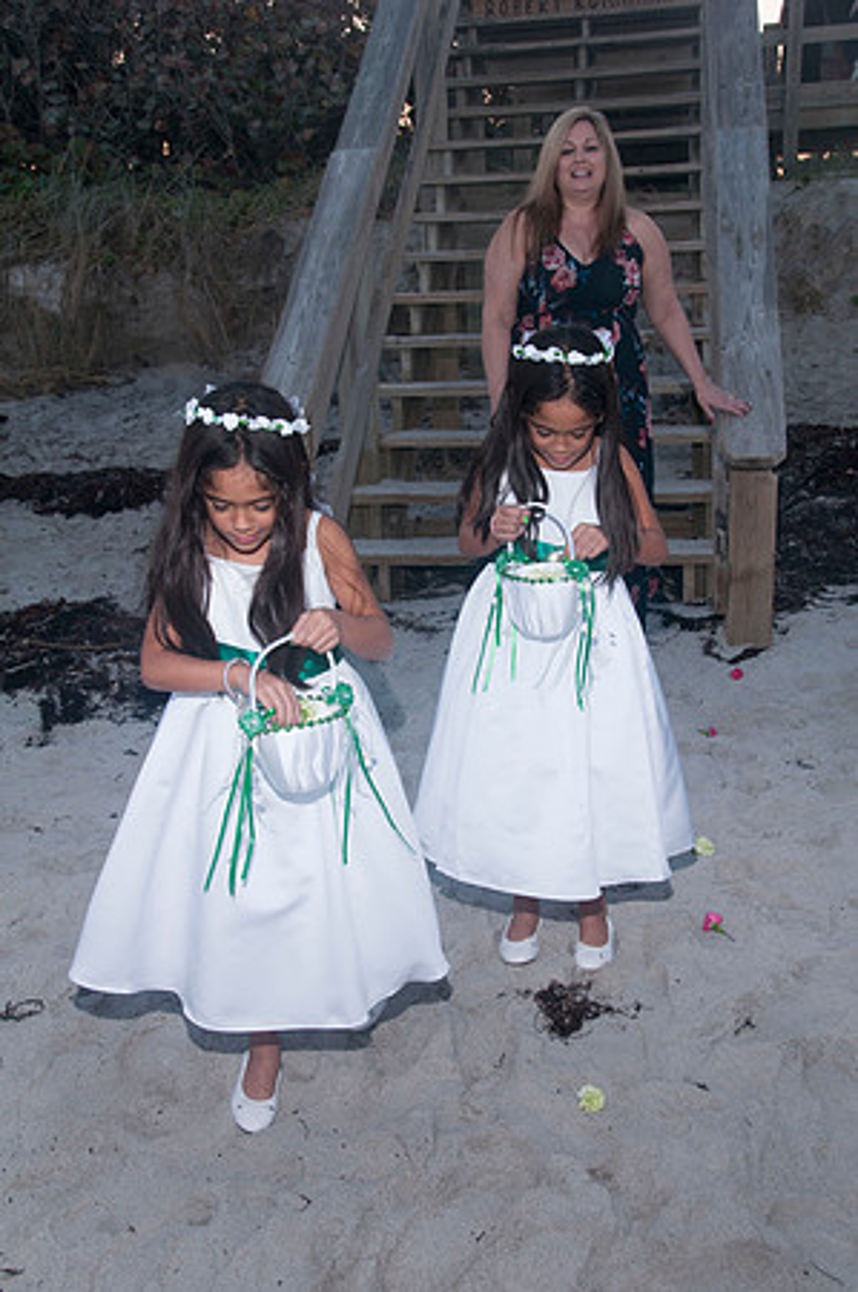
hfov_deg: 36.8
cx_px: 429
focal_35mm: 36
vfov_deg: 53.2
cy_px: 646
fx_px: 1290
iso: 400
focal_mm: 24
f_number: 6.3
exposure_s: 1/250
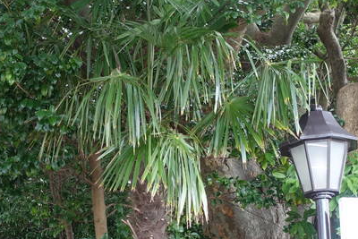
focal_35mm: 105
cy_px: 261
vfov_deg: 12.8
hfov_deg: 19.1
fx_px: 1044
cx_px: 25
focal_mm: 12.81
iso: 125
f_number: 2.8
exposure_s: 1/50
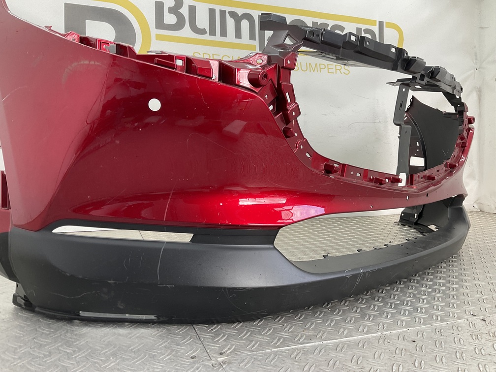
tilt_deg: -7.0
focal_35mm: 29
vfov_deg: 48.2
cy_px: 186
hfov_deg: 61.7
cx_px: 248
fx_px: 416
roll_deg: -1.7
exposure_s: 1/120
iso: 50
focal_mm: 3
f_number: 1.8
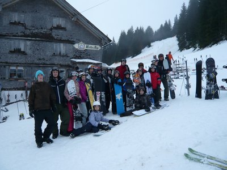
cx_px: 114
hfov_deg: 63.4
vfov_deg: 49.7
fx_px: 184
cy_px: 85
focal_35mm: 28
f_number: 2.8
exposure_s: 1/160
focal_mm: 4.6
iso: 100
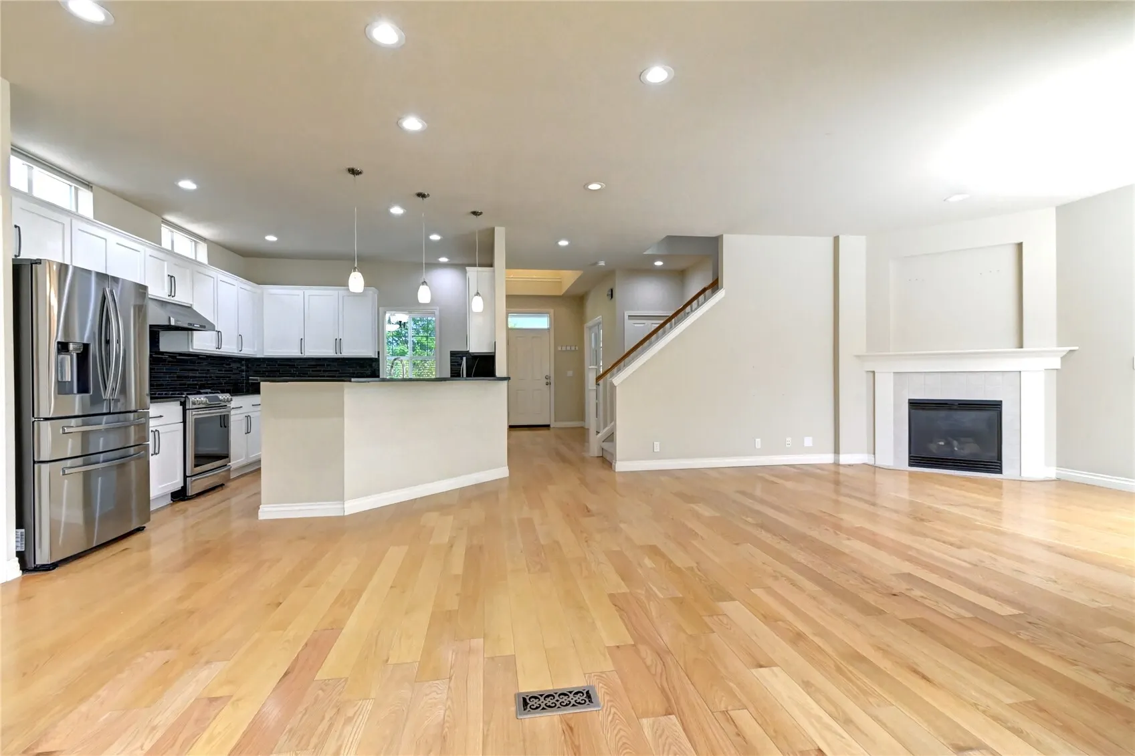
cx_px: 568
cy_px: 378
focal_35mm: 15
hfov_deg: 100.4
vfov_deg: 77.3
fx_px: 473
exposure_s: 1/10
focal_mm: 10
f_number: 11
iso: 3200
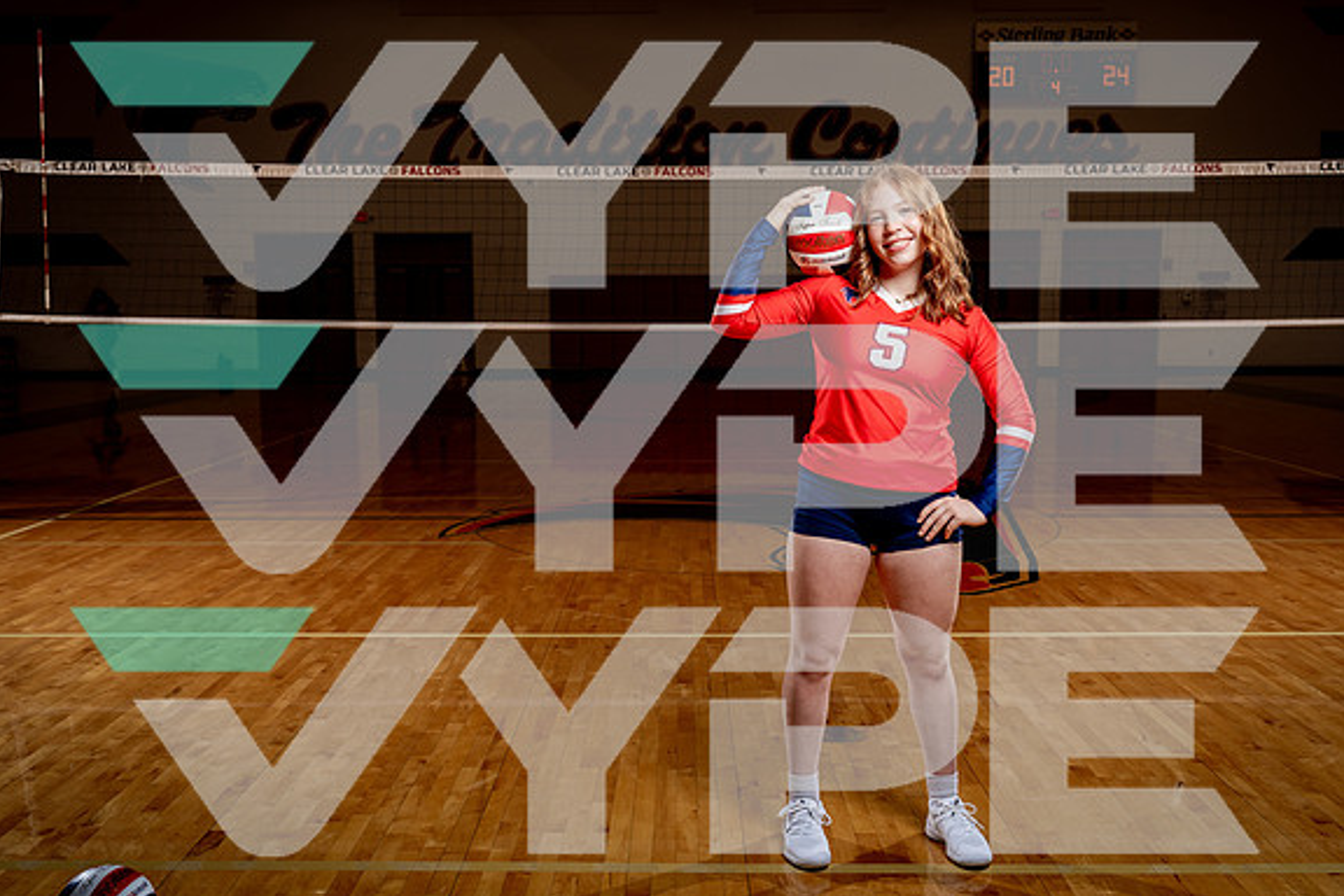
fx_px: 1307
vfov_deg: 37.9
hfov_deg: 54.4
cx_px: 666
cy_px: 446
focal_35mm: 35
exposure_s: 1/250
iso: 125
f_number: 5.6
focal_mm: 33
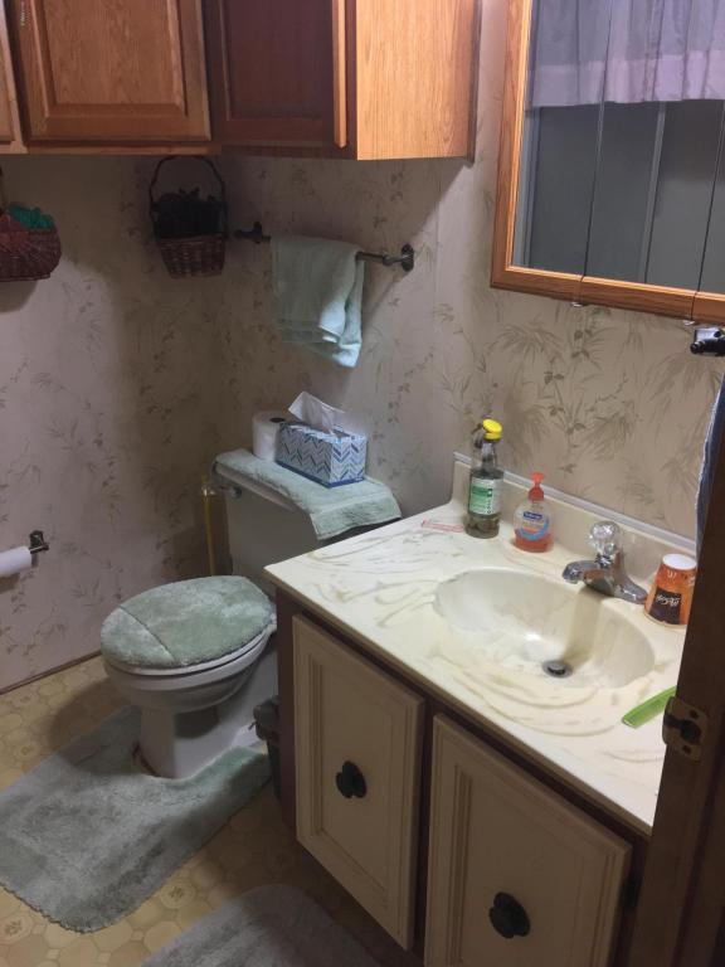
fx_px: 810
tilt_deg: -21.4
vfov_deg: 61.7
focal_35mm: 29
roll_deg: -0.4
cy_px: 484
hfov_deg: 48.2
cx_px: 362
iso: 80
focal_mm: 4.15
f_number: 2.2
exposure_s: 1/30
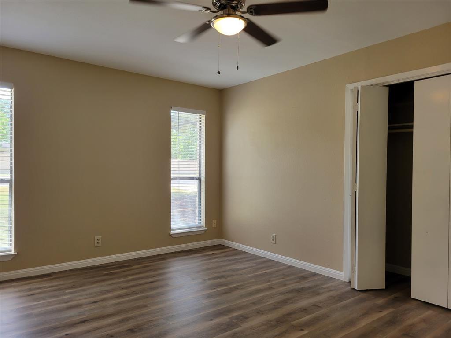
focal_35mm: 26
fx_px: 339
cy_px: 169
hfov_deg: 67.3
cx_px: 226
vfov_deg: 53.1
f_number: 1.8
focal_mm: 5.4
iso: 64
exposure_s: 1/120
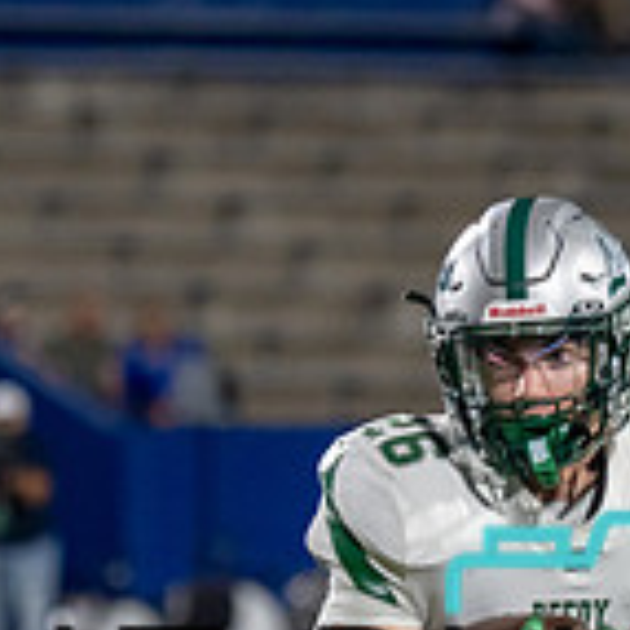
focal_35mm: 692
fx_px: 14249
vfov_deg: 2.5
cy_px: 426
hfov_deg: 2.5
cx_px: 533
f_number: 2.8
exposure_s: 1/1250
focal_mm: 129
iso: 2000
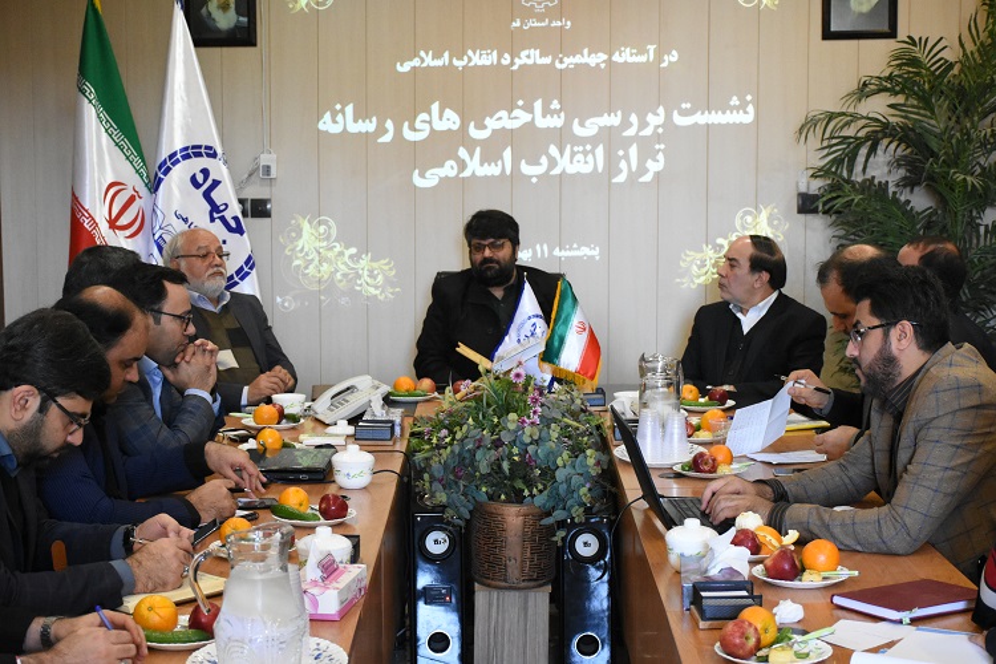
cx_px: 498
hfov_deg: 31.9
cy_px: 332
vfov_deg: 21.6
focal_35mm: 63
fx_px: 1743
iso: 5000
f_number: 5.6
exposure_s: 1/160
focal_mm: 42
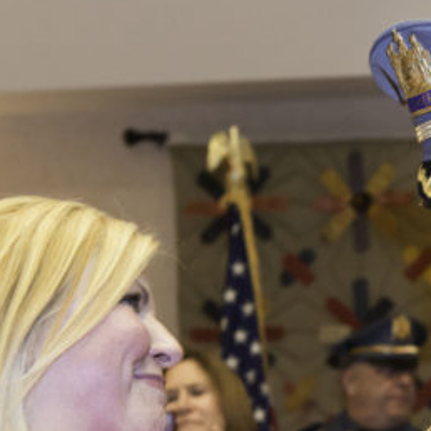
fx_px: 1874
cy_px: 447
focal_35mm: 133
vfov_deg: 12.9
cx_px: 481
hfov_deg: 12.9
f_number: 4.5
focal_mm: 48
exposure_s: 1/60
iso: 1600
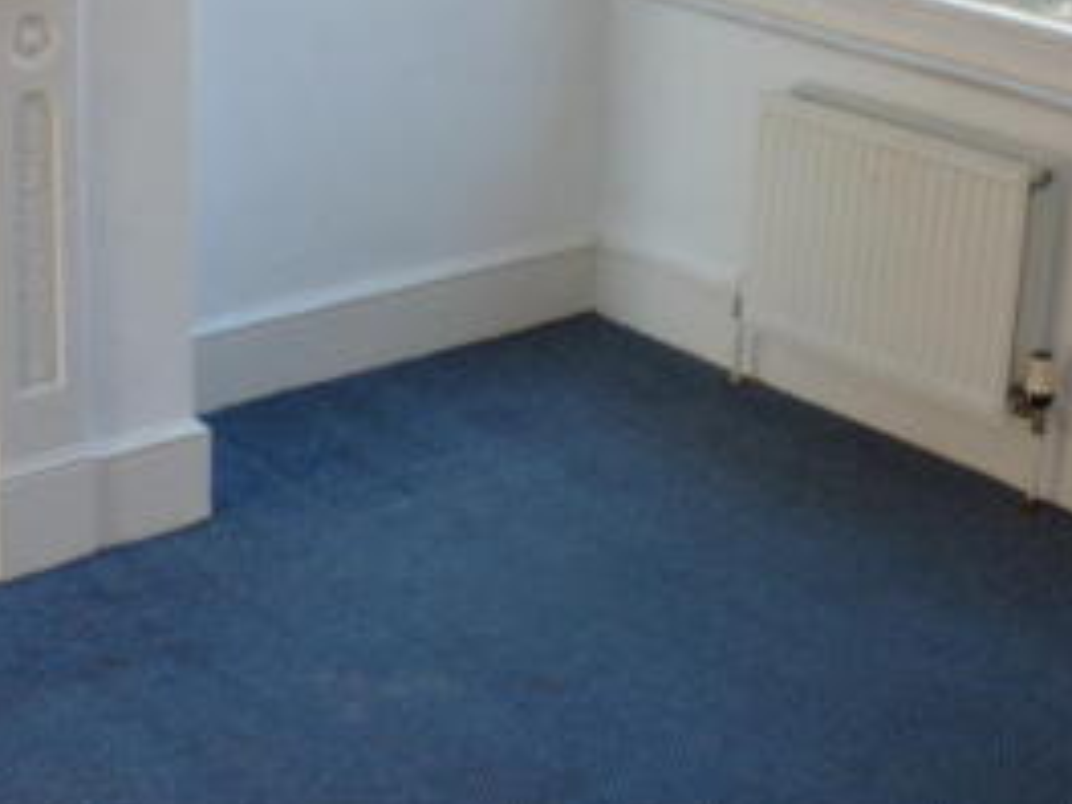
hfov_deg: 26.7
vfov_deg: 19.7
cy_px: 30
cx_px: 514
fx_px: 2261
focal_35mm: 73
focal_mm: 5.5
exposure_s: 1/30
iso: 80
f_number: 2.8
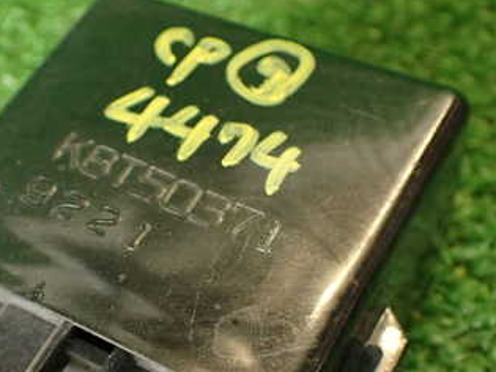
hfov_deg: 31.4
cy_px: 285
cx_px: 165
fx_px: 874
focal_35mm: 61
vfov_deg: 23.7
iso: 250
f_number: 2.4
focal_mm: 5.79
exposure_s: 1/30
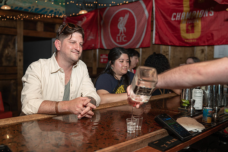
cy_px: 76
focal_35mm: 36
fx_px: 228
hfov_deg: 53.0
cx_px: 114
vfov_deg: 36.8
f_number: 2.2
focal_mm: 35
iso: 100
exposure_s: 1/200
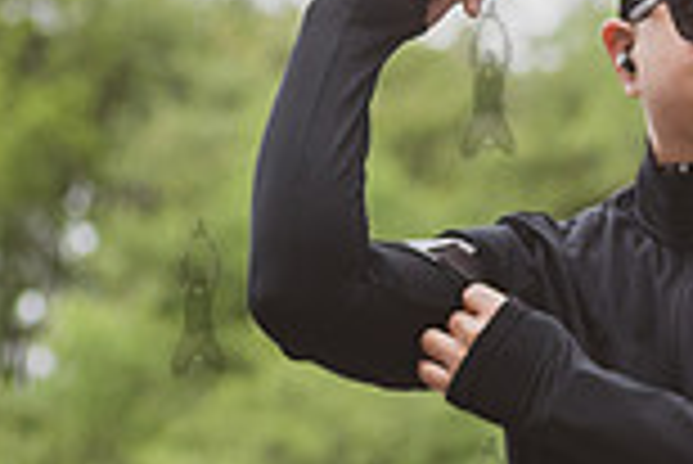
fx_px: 7591
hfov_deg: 5.1
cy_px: 514
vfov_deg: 3.5
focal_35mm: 394
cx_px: 1446
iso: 400
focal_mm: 80
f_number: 4
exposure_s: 1/1250
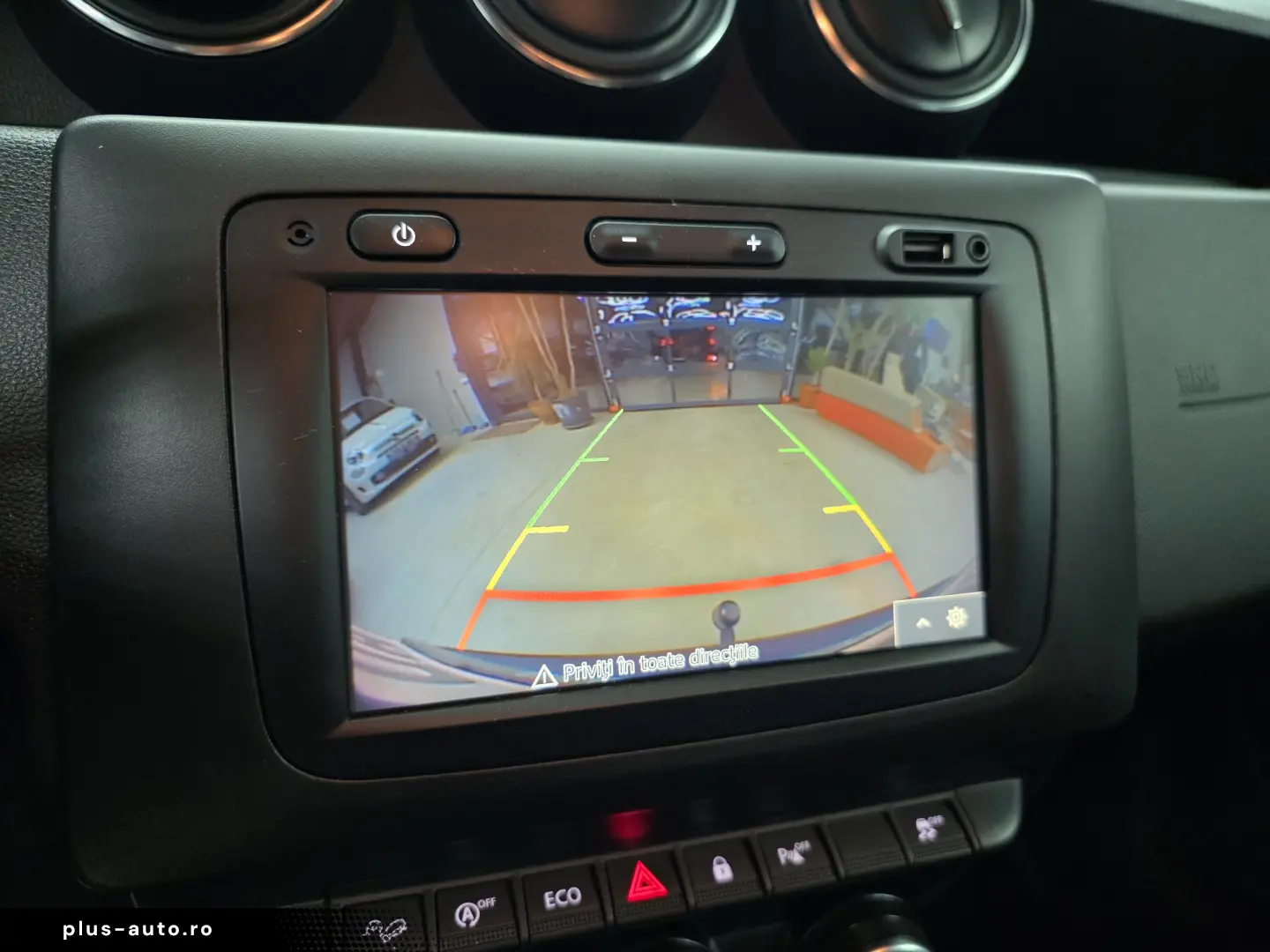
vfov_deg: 58.9
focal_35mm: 23
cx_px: 635
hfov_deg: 73.9
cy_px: 476
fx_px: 844
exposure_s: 1/100
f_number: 1.7
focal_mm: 6.25
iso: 1000
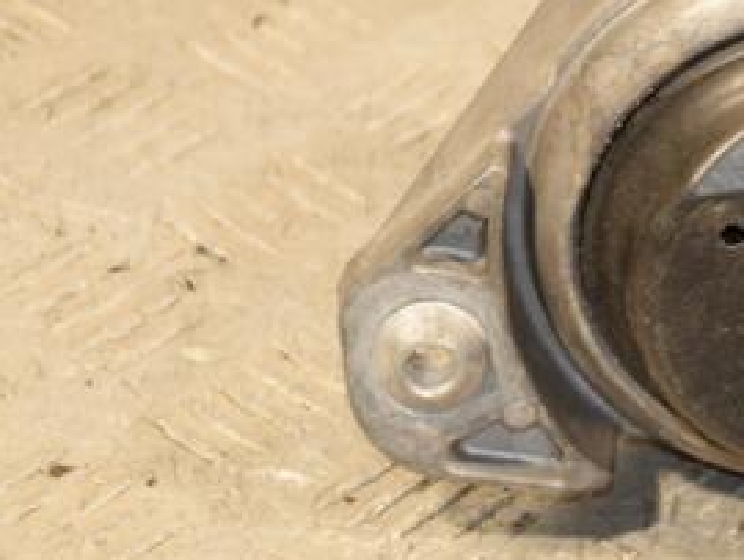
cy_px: 152
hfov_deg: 8.2
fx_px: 5164
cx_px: 824
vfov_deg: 6.2
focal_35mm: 240
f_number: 5.3
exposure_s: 1/80
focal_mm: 75
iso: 800
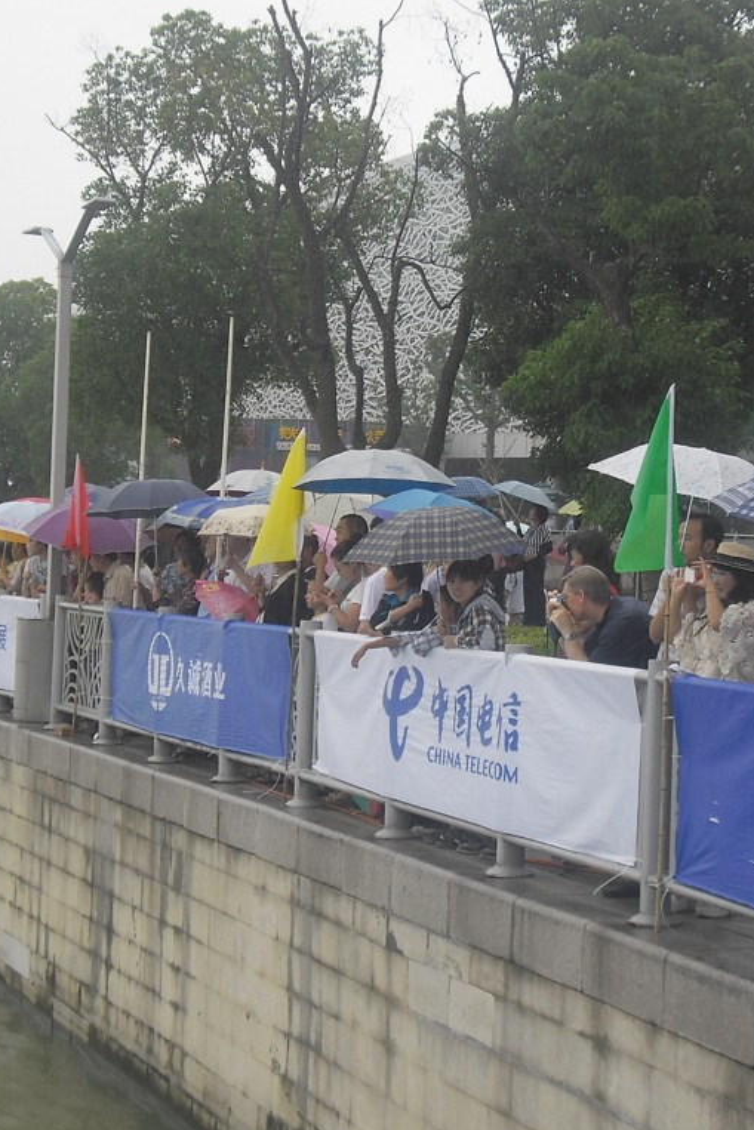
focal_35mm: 74
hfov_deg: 18.4
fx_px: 2324
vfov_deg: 27.3
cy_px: 566
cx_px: 409
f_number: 4.1
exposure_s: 1/107
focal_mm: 9.4
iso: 80
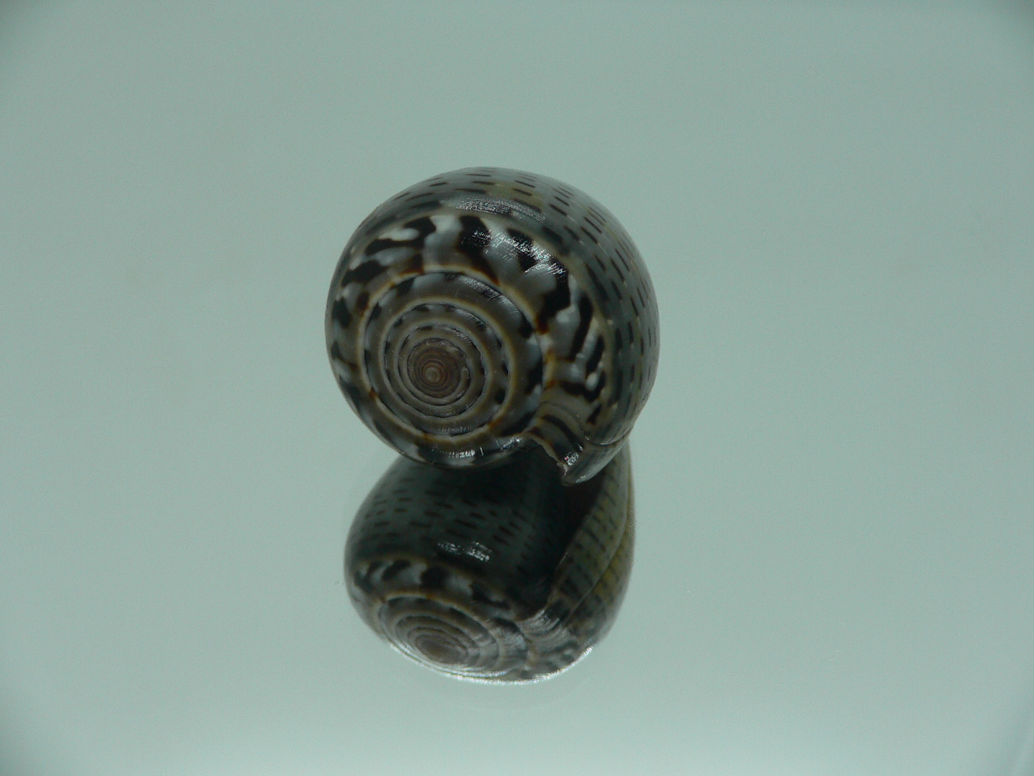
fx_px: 1075
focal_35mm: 36
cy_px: 380
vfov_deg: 39.7
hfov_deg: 51.4
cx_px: 508
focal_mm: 4.6
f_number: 2.8
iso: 80
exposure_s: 1/60
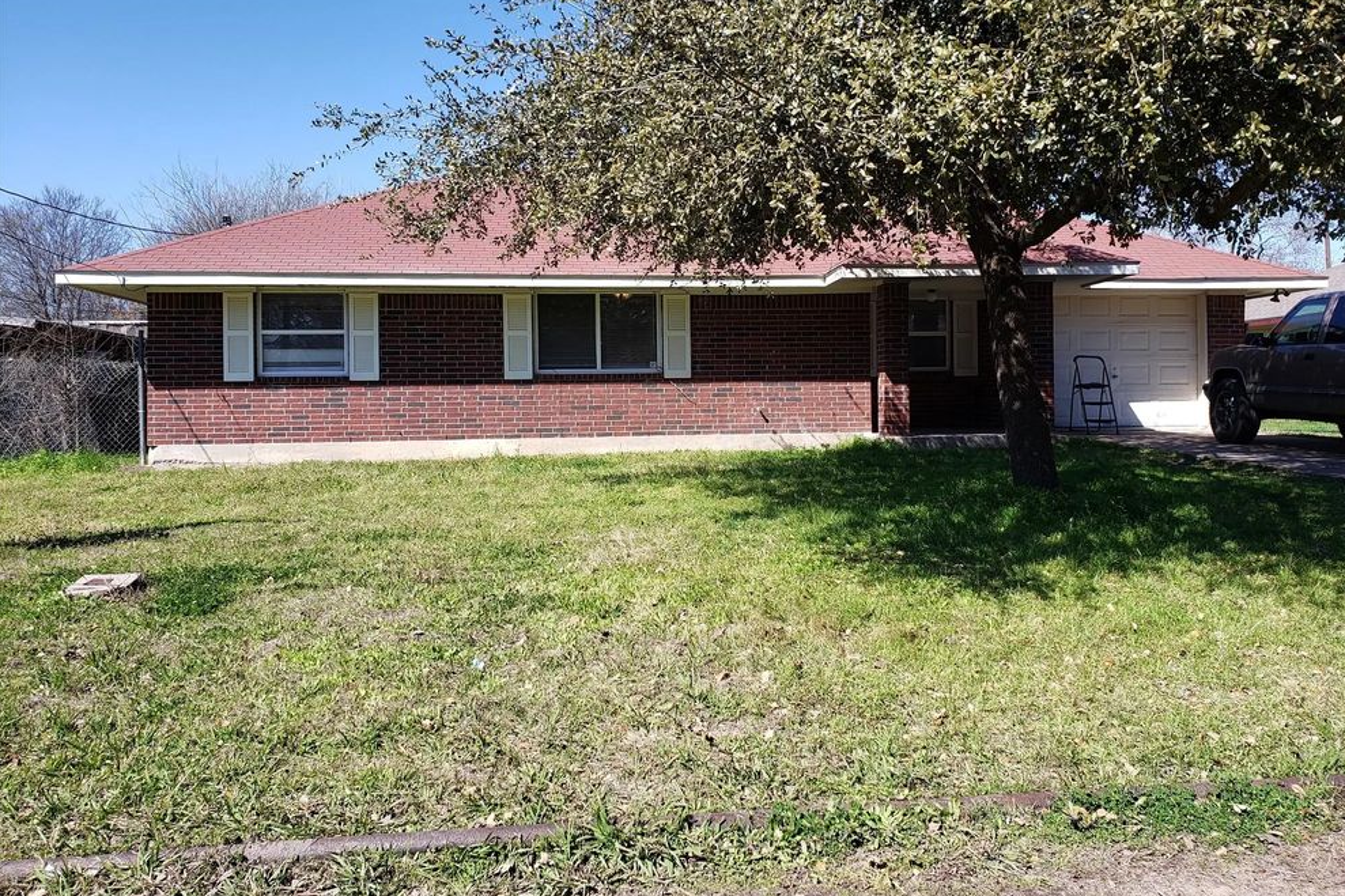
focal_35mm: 28
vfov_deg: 46.4
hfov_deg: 65.5
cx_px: 694
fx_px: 1046
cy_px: 427
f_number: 2.4
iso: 50
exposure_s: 1/798
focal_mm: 4.3
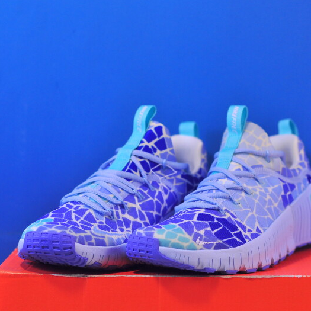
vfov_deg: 17.9
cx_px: 188
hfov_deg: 17.9
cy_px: 156
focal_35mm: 97
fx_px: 986
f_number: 2.8
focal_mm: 50
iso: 250
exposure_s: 1/320
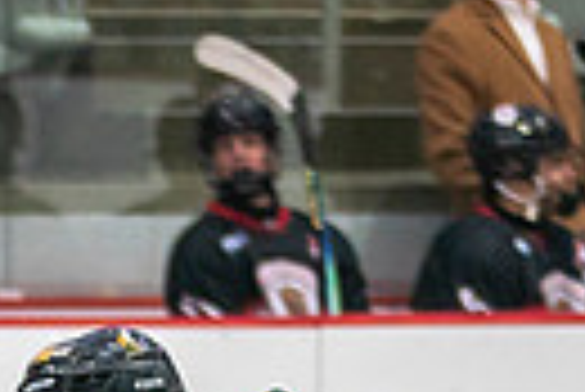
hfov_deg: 2.2
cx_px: -165
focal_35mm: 919
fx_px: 14950
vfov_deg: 1.5
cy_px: 1041
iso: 800
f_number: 2.8
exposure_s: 1/640
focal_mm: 110
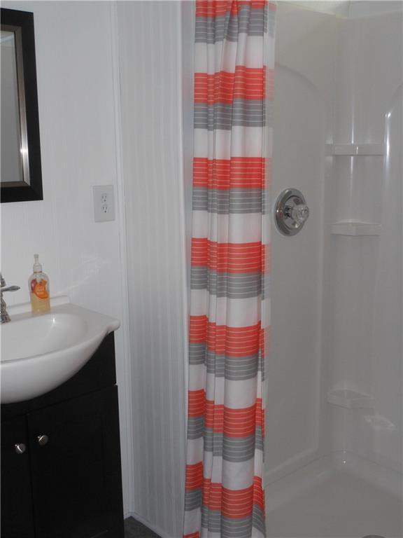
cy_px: 269
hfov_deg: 36.8
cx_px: 202
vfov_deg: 47.9
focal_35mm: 39
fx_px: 605
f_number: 4.3
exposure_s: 1/30
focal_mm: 6.9
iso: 200
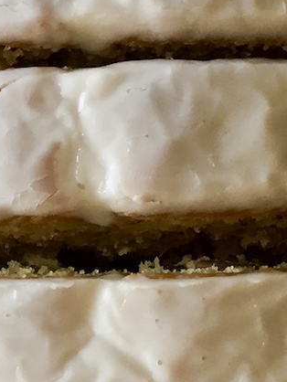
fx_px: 1226
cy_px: 355
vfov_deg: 17.4
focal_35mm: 111
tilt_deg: -87.1
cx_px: 90
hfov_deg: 13.3
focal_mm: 4.15
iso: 64
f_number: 2.2
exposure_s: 1/30
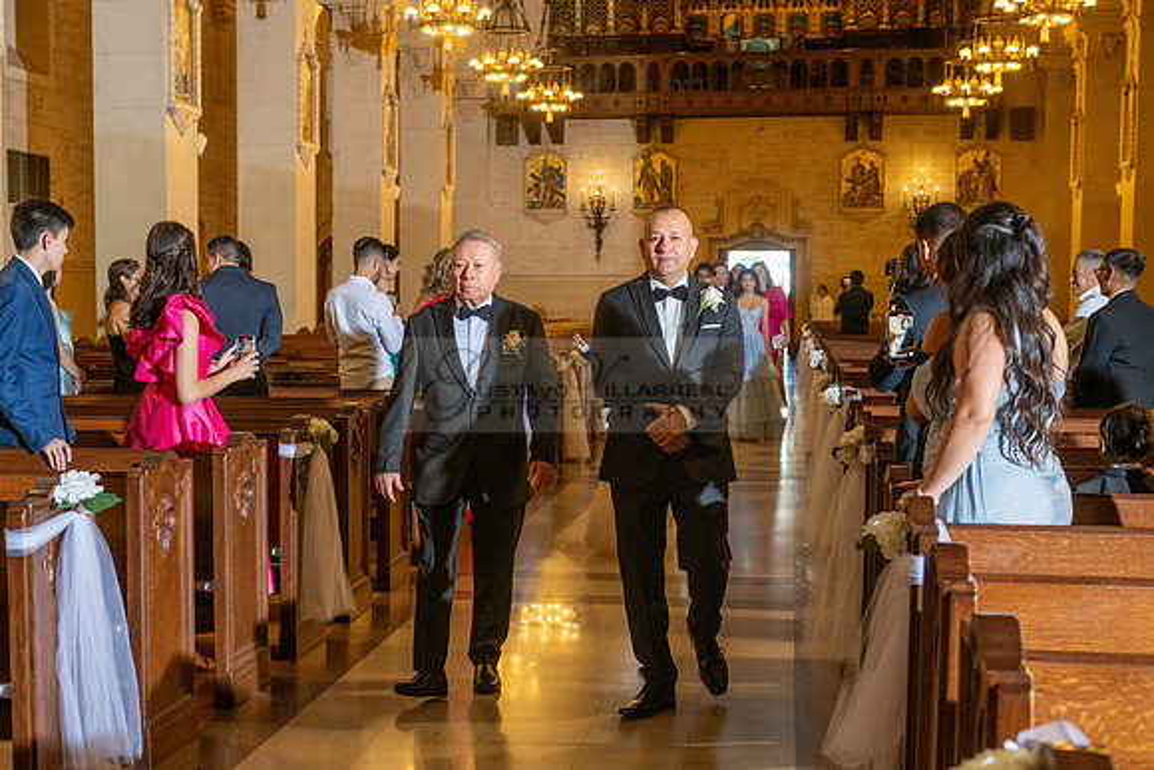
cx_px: 449
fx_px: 1880
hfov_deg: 34.0
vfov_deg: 23.1
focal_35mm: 59
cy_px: 465
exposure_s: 1/160
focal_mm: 48
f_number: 4.5
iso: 1000
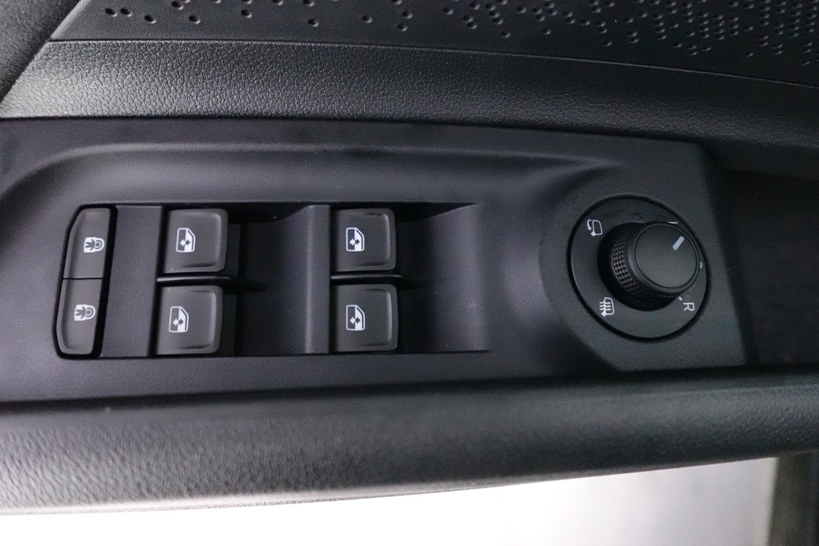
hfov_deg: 76.0
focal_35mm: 23
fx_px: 523
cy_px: 241
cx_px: 388
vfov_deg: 55.0
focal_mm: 7.6
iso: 6400
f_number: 2
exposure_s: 1/60
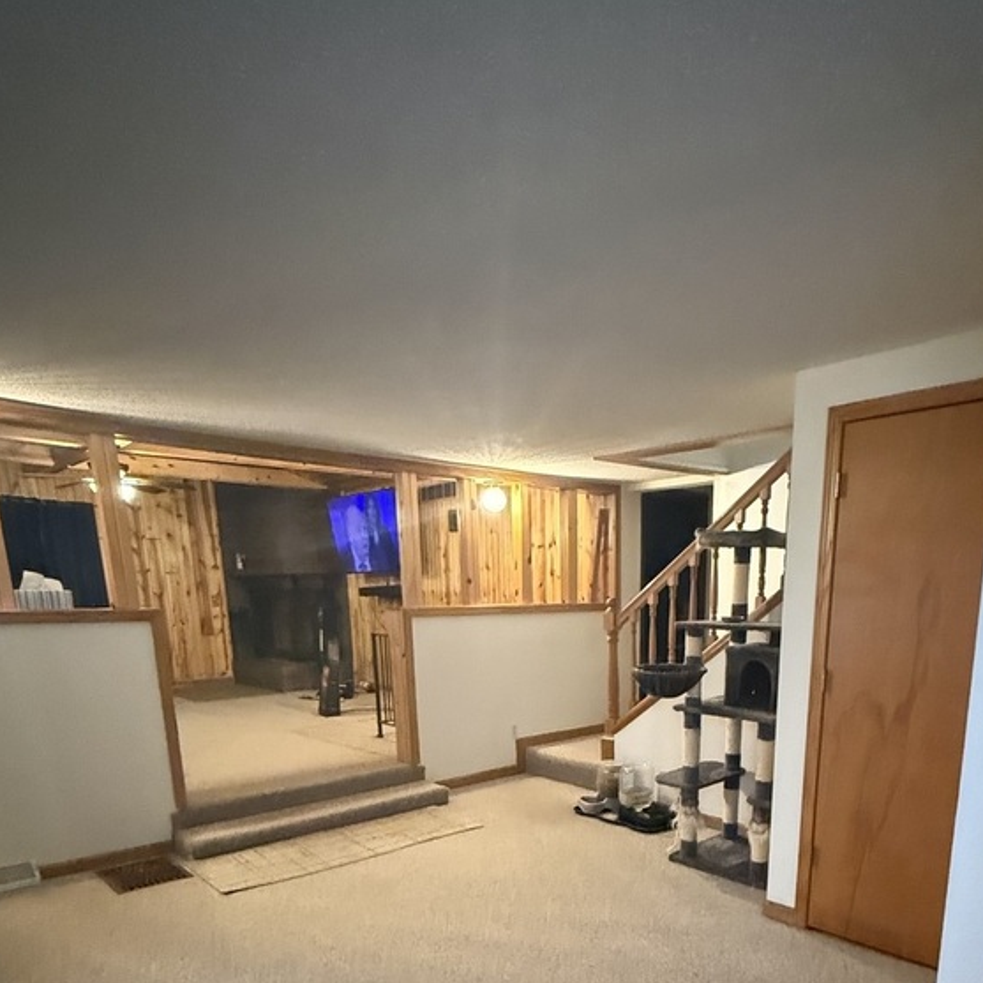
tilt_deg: -13.1
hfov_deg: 64.4
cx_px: 593
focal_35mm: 24
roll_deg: -0.1
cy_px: 778
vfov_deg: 60.1
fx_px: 771
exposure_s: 1/40
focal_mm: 2.22
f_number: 2.2
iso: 1600
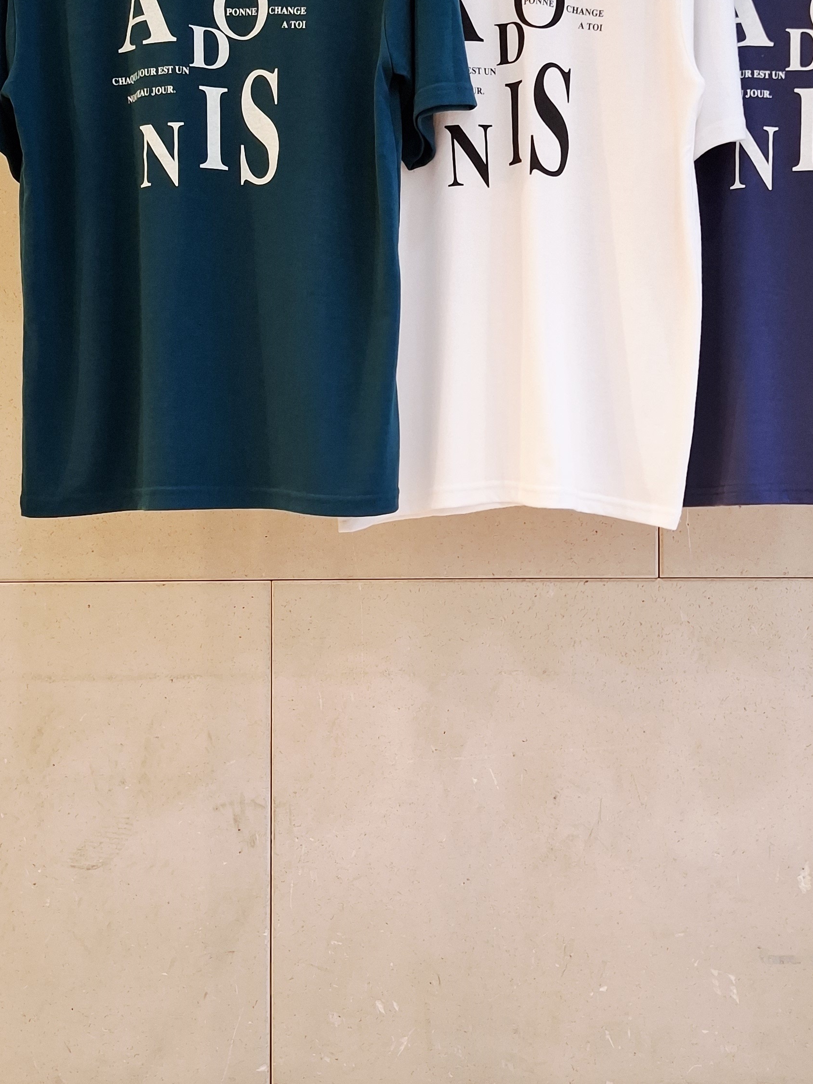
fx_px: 1409
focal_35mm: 45
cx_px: 537
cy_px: 459
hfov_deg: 31.9
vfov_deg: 42.0
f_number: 1.8
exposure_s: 1/120
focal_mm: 5.23
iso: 320
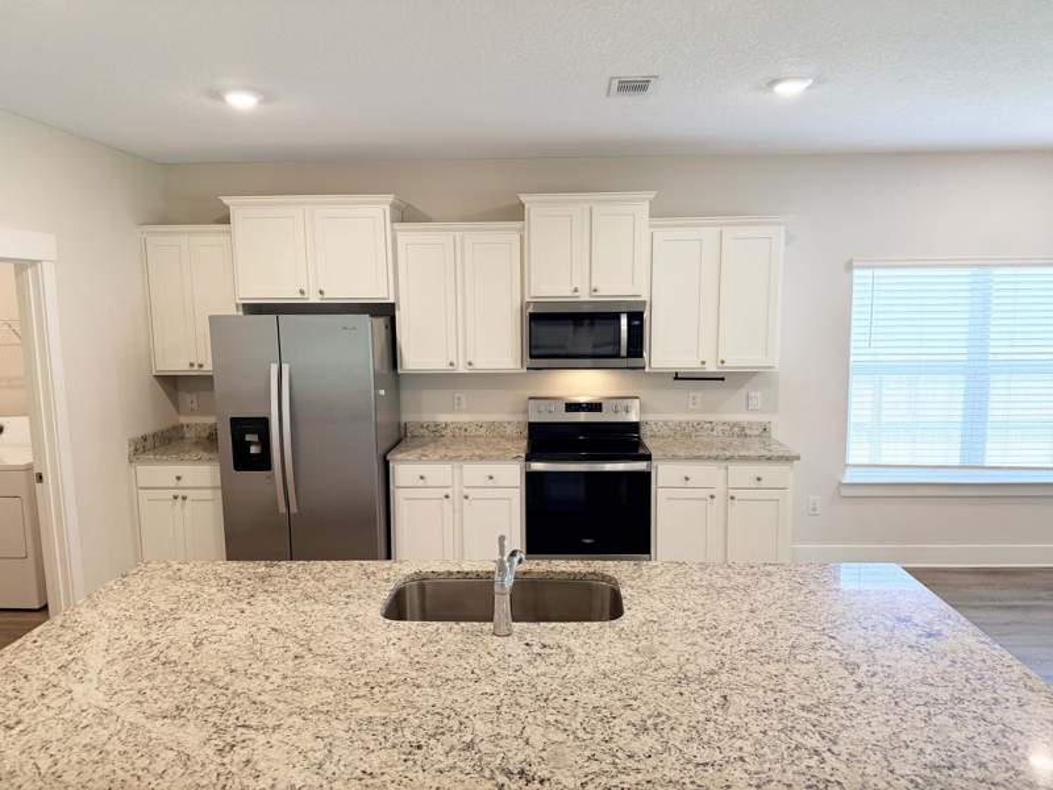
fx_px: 730
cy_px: 395
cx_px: 526
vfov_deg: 56.8
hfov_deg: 71.6
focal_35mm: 24
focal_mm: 6.76
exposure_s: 1/120
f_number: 1.78
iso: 250
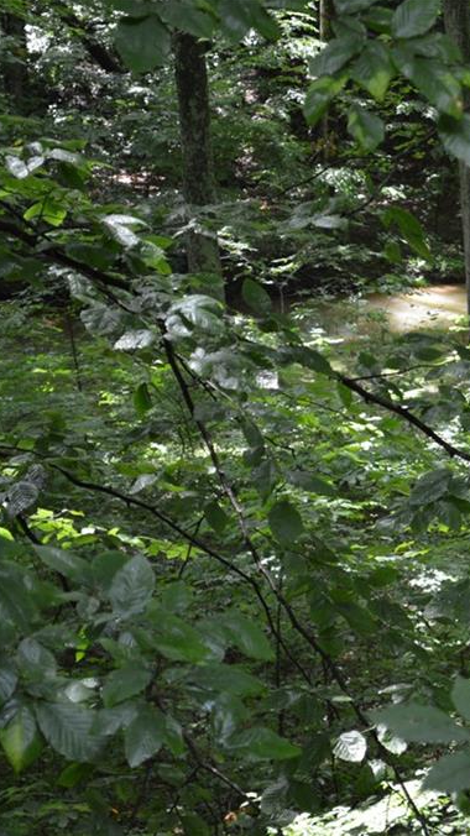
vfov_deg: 16.4
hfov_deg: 9.1
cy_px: 417
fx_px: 2899
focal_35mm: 131
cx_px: 588
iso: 400
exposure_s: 1/60
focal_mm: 55
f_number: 5.6
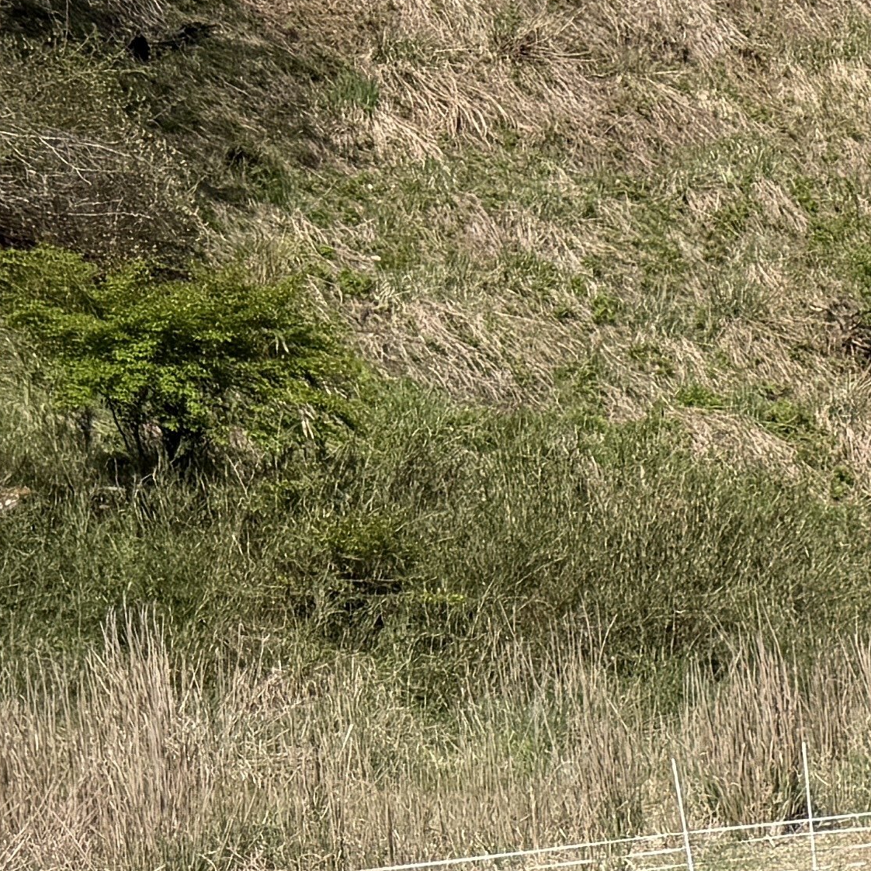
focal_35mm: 108
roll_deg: +1.3
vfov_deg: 15.3
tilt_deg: -10.8
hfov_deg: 13.1
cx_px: 1933
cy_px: 1142
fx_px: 3074
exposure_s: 1/5714
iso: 80
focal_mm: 6.76
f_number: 1.78
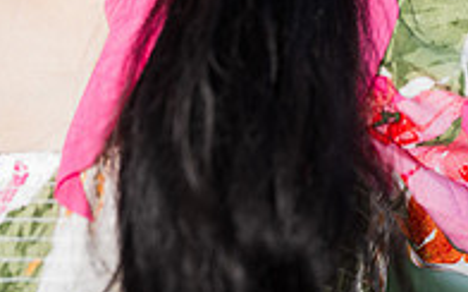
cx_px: 119
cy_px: -55
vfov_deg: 6.5
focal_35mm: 199
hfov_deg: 10.5
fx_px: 2535
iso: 100
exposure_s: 1/800
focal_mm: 85
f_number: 1.8
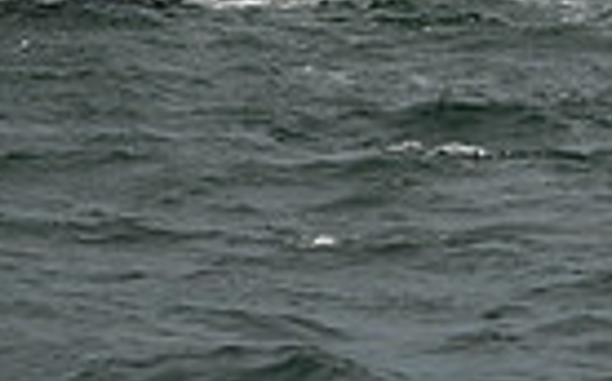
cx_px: -86
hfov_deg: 4.9
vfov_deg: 3.0
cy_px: -877
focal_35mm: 429
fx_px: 7149
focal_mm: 100
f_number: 11
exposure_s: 1/1000
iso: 320
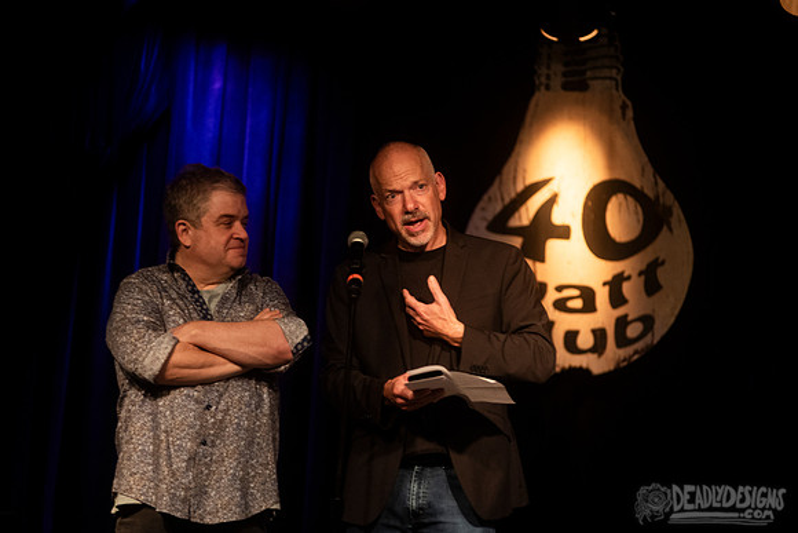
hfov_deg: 11.7
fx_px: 3905
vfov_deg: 7.8
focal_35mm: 176
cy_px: 247
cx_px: 370
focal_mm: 160
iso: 2000
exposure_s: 1/100
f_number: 3.2
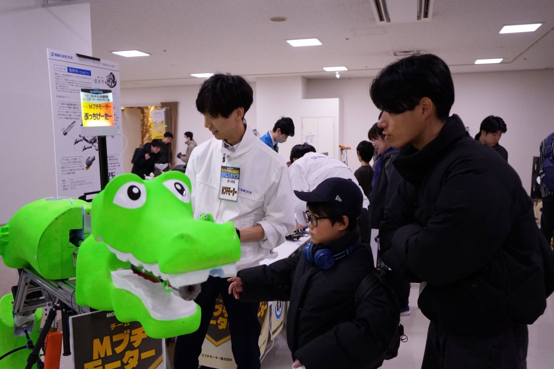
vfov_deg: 42.3
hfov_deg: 60.3
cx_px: 277
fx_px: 477
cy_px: 184
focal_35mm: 31
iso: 8000
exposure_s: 1/640
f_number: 4
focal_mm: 31
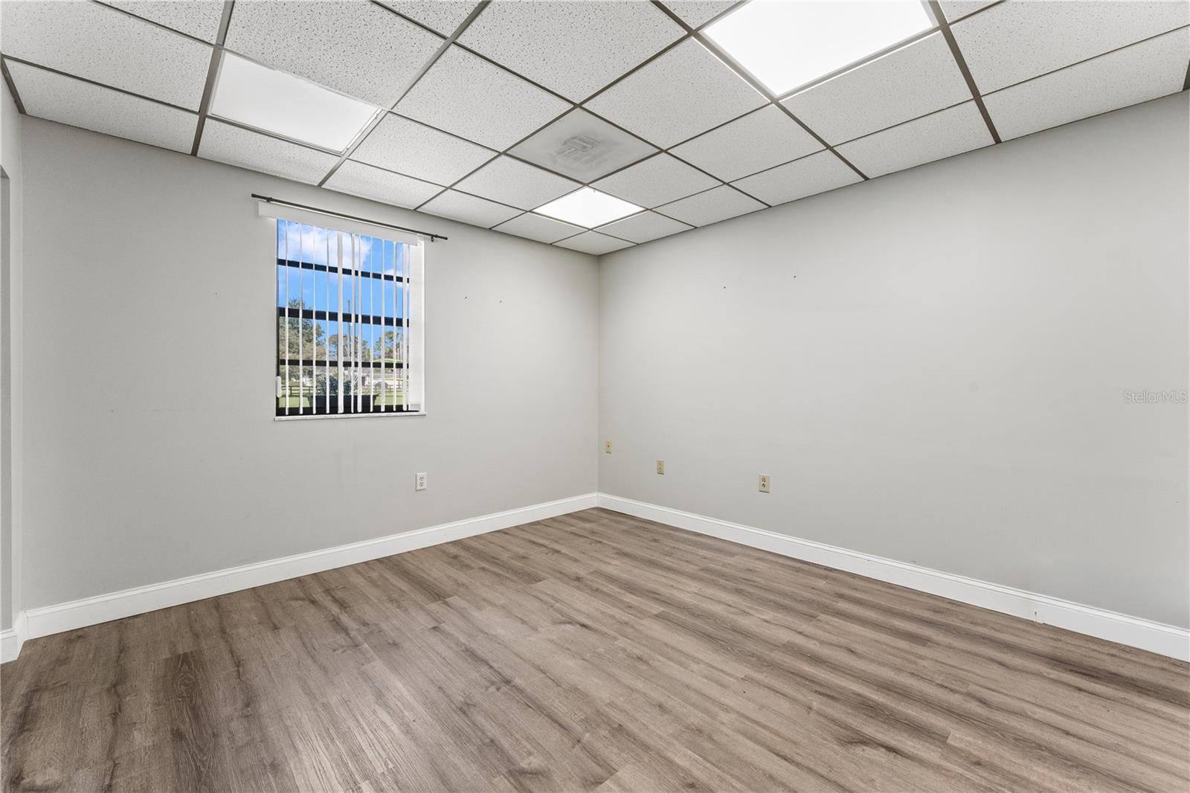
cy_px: 396
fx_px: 463
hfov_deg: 104.3
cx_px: 595
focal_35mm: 14
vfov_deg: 81.2
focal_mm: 14
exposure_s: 1/20
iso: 3200
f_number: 10
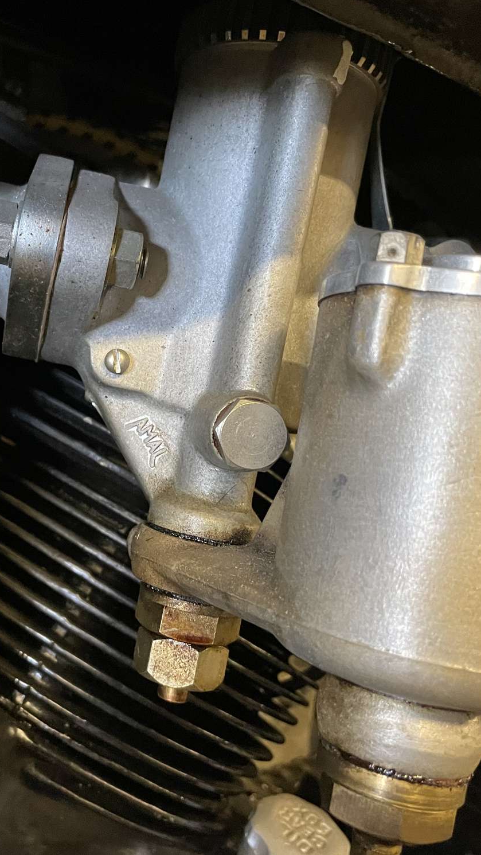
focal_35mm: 38
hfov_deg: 30.6
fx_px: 861
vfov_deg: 52.8
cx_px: 116
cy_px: 425
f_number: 1.6
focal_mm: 4.2
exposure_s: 1/33
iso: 500
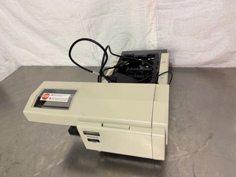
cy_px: 88
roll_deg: +9.5
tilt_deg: -37.2
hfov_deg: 71.6
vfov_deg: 56.8
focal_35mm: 24
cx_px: 118
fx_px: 164
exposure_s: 1/60
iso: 200
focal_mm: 6.76
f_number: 1.78
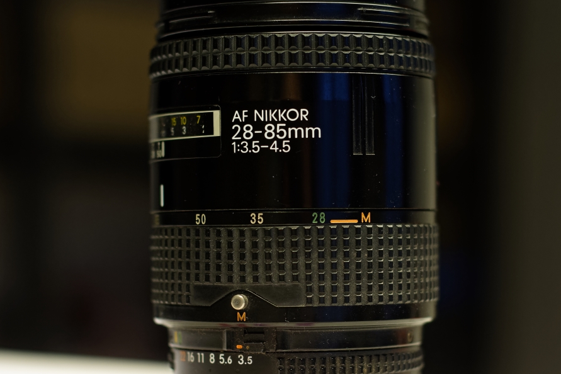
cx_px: 297
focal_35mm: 101
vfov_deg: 13.6
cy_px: 207
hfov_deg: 20.2
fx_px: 1574
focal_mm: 50
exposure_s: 1/160
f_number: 2.8
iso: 1000
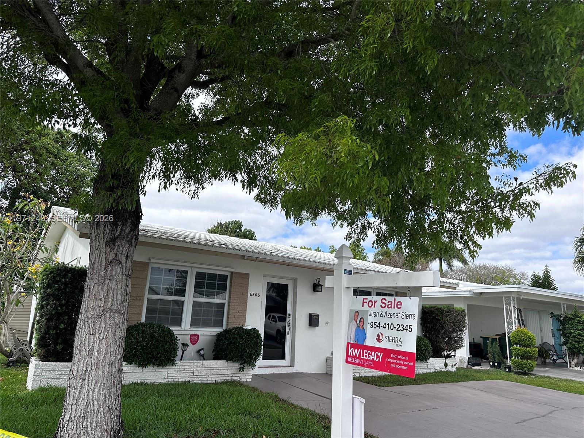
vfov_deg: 56.8
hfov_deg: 71.6
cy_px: 219
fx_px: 405
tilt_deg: +11.4
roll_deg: -2.0
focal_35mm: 24
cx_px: 292
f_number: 1.78
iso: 80
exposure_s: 1/2252
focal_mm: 6.86
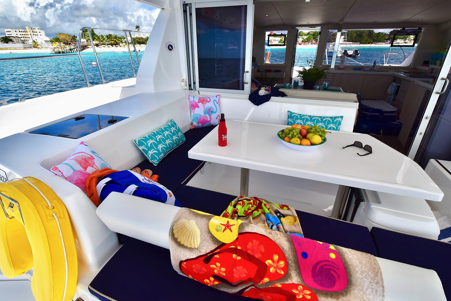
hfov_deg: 100.4
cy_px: 150
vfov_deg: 77.3
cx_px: 226
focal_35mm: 15
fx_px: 188
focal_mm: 10
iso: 280
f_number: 11
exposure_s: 1/500
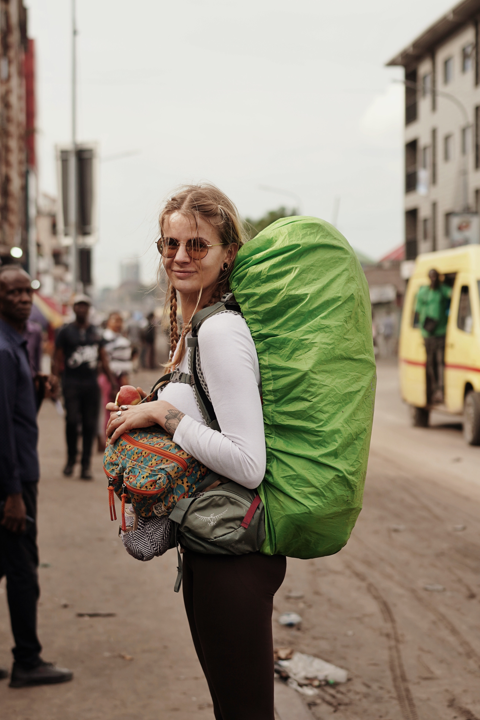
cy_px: 360
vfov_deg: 24.8
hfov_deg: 16.7
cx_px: 240
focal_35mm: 82
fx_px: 1640
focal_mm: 55
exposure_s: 1/3200
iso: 200
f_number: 2.8
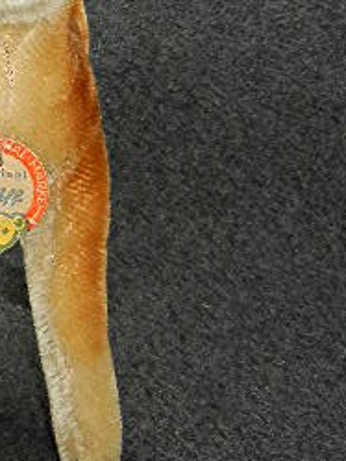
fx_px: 1025
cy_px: 59
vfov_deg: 24.7
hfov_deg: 18.7
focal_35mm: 77
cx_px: 19
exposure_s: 1/30
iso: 319
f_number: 3.5
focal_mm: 5.4
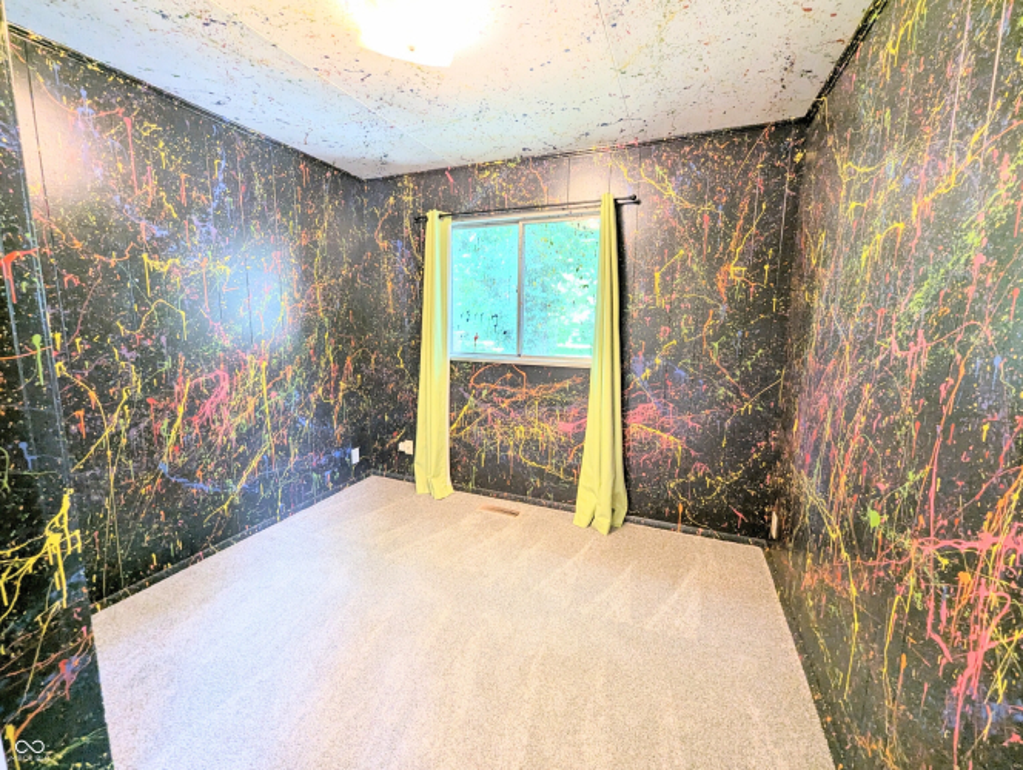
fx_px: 385
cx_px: 512
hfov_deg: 106.1
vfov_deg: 90.1
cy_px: 385
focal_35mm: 13
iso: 64
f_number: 2.2
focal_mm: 1.95
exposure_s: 1/24
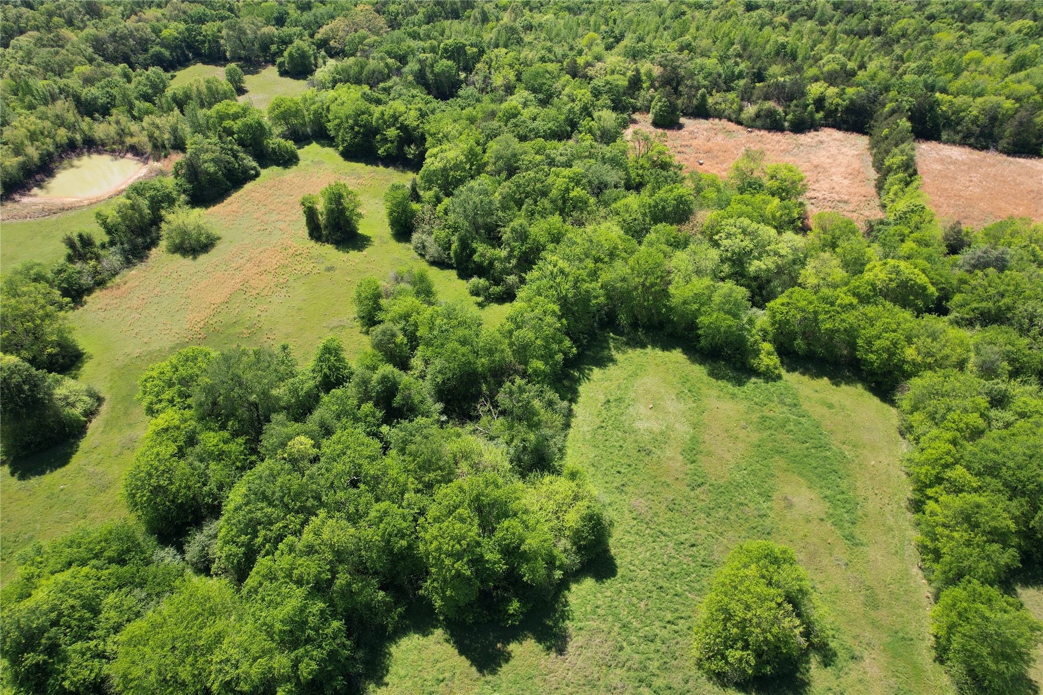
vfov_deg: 57.2
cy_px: 348
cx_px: 522
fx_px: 637
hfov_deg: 78.6
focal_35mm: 22
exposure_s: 1/725
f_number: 2.8
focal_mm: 8.38
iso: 110
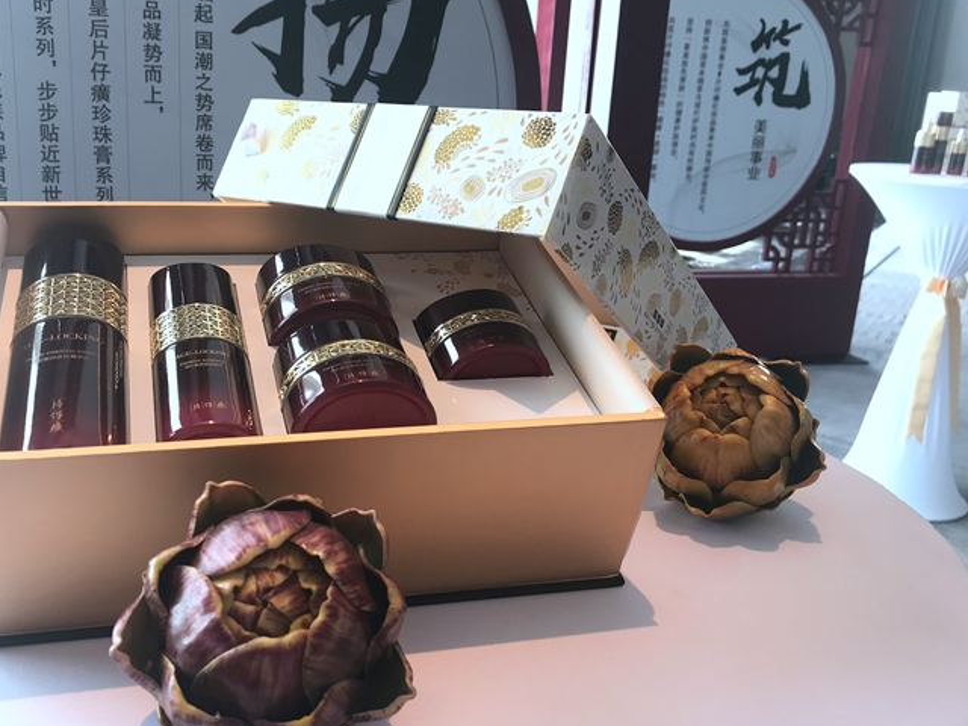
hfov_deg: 52.3
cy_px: 390
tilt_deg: -16.0
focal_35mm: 35
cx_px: 387
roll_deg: -2.3
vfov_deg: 40.7
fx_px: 979
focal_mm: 3.99
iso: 25
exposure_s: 1/33
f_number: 1.8
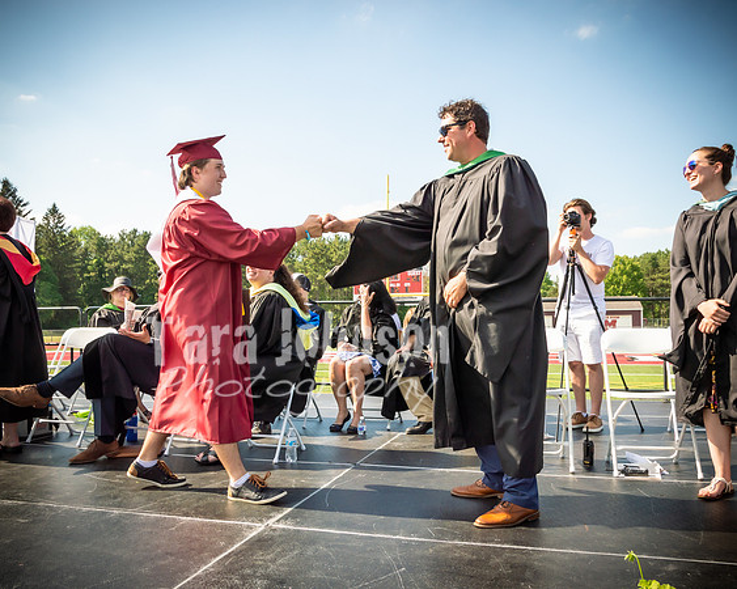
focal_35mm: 29
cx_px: 368
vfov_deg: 50.3
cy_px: 294
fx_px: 627
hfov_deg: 60.9
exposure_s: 1/800
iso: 200
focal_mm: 17
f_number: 7.1
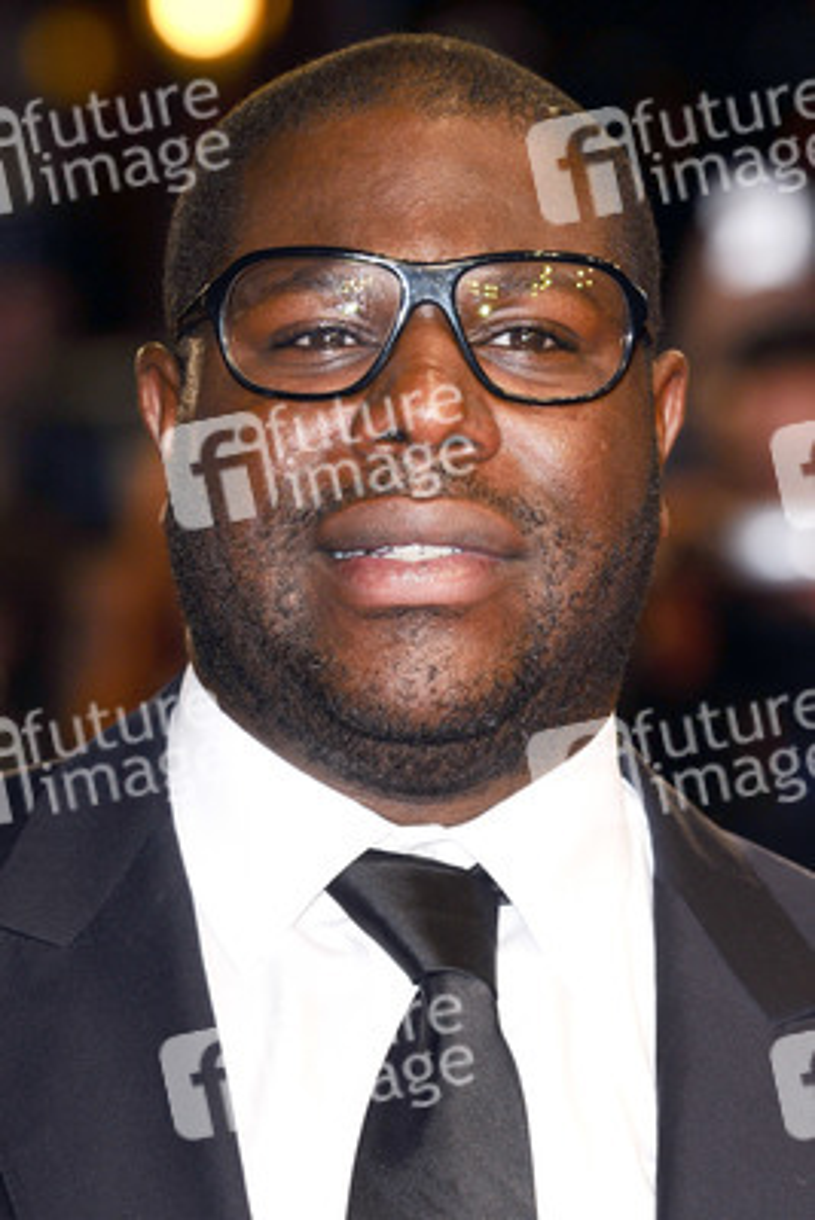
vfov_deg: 9.5
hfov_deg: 6.3
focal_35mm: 218
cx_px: 408
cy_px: 610
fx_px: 7379
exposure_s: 1/200
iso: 320
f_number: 4.5
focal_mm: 145
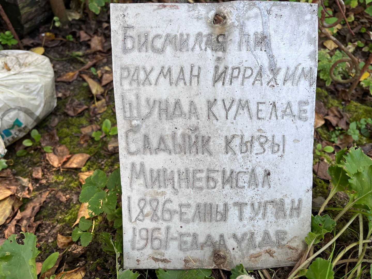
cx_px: 186
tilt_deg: -53.6
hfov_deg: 67.3
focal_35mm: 26
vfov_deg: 53.1
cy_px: 140
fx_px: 279
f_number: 1.6
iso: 40
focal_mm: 5.1
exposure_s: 1/121
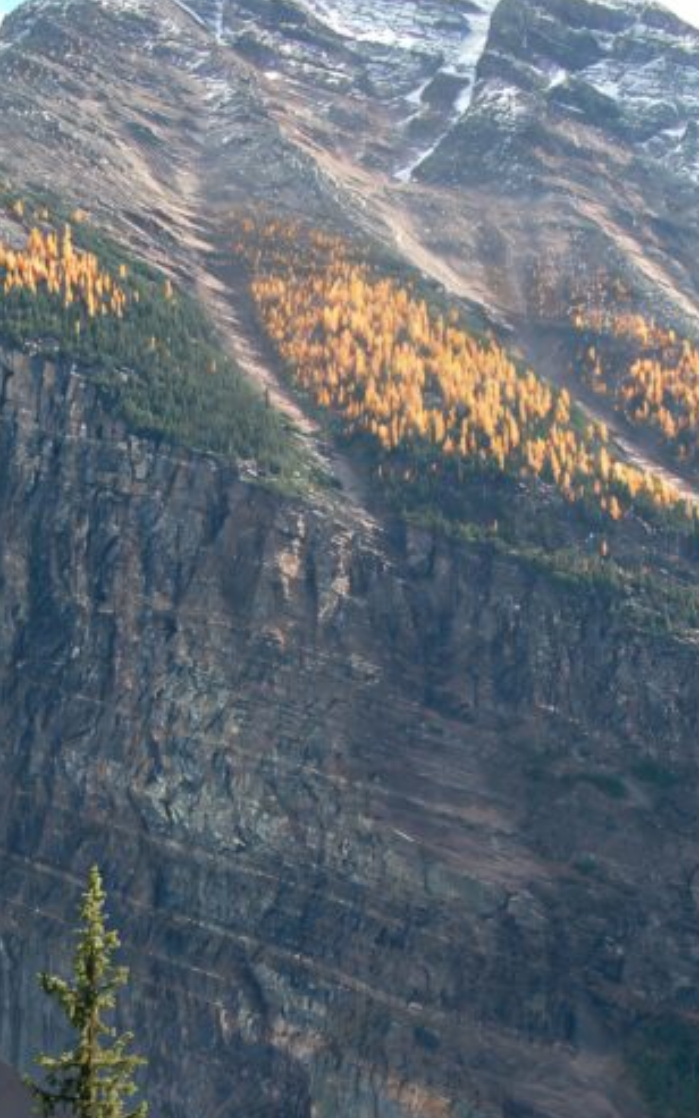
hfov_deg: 16.9
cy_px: 1027
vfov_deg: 25.9
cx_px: 461
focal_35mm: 77
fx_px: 2348
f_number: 2.6
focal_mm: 5.8
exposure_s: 1/320
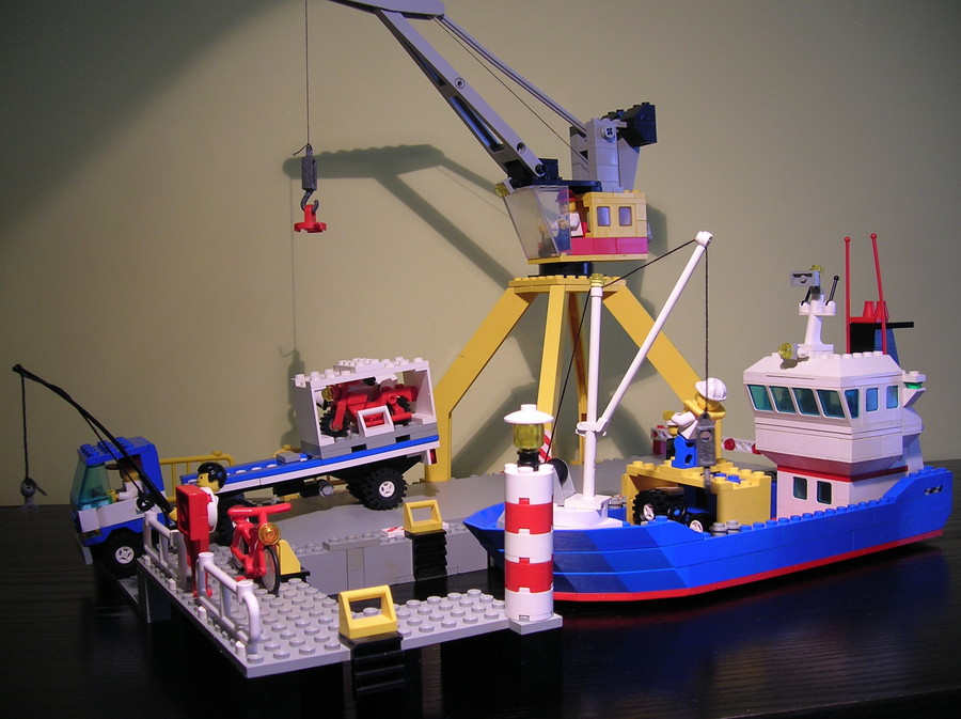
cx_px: 480
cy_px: 360
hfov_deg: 54.0
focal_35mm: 34
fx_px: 943
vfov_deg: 41.7
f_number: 2.9
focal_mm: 5.7
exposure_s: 1/10.4
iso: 50
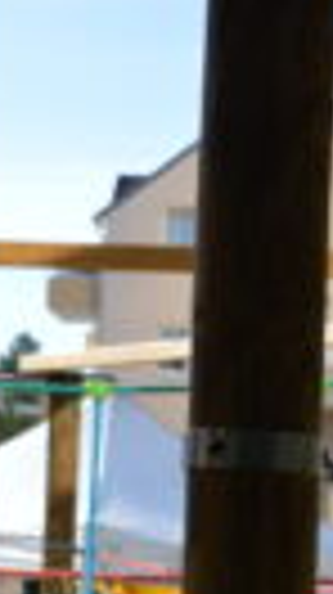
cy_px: 448
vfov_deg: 14.0
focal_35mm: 153
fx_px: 2408
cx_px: -310
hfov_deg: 7.6
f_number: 7.1
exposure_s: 1/200
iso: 100
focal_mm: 32
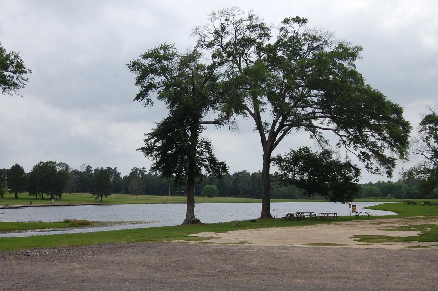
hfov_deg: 36.8
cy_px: 163
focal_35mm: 54
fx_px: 656
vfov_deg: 25.0
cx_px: 176
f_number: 9
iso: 200
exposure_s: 1/320
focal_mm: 30
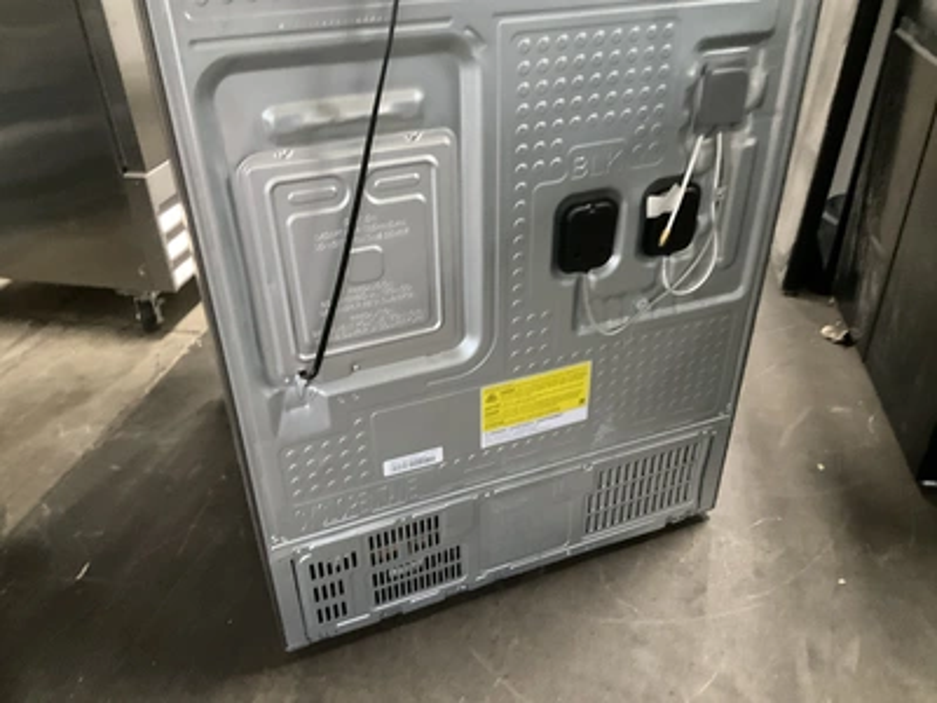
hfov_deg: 61.7
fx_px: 785
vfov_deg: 48.2
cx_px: 468
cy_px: 352
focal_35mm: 29
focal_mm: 3
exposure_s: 1/30
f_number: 1.8
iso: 500
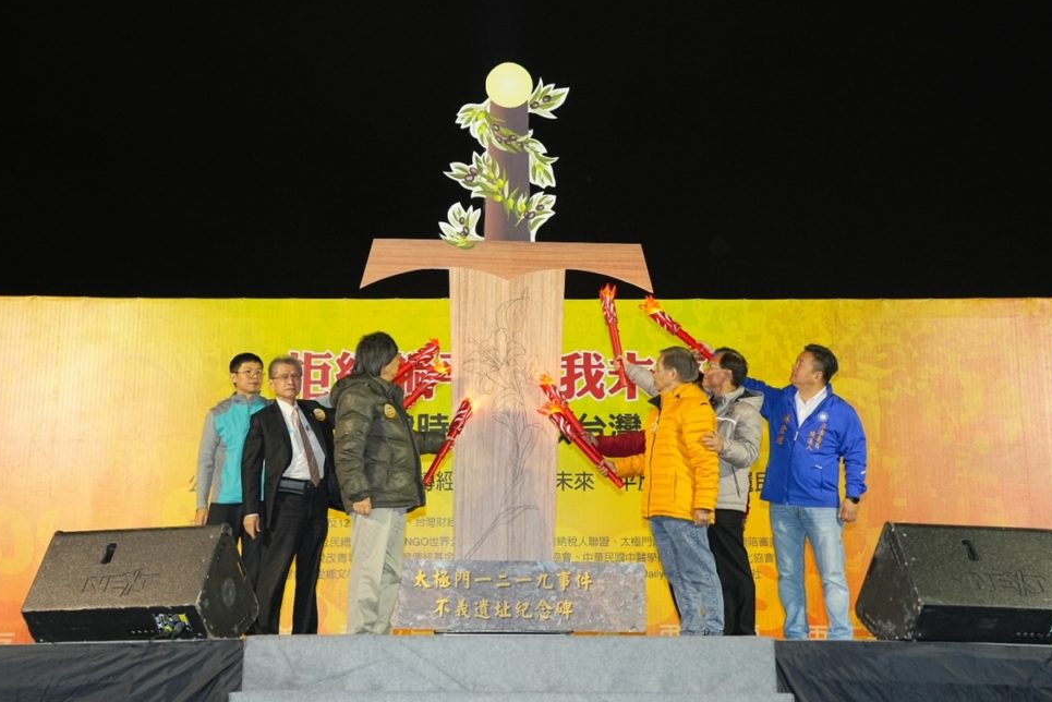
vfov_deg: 26.0
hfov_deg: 38.2
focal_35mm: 52
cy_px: 342
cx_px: 508
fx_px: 1520
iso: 2000
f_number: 5
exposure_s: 1/100
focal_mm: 49
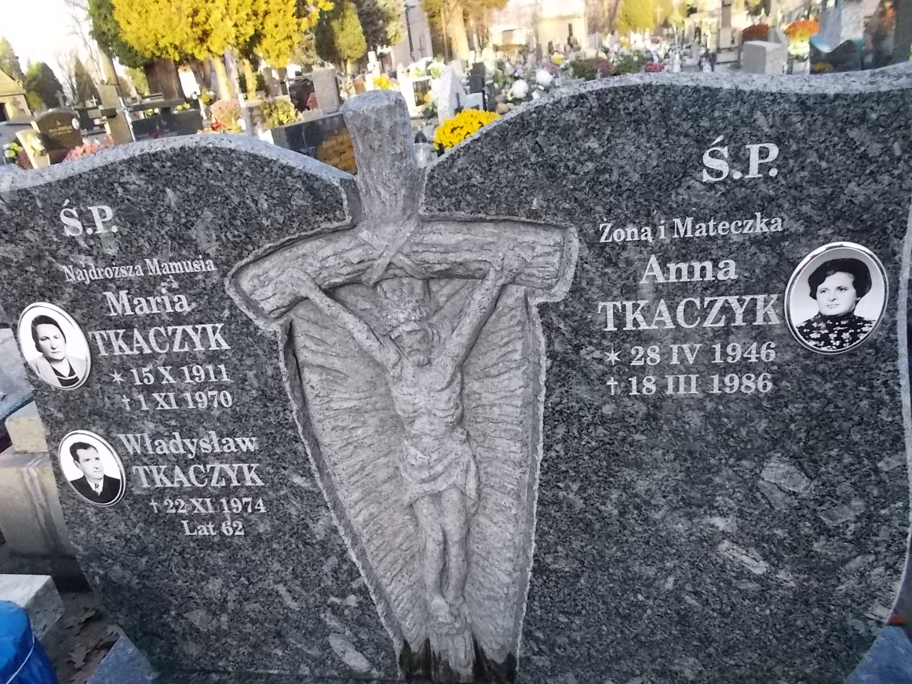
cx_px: 456
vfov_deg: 53.1
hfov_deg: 67.3
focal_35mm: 26
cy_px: 342
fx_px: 685
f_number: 3.2
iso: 400
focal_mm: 4.6
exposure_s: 1/400
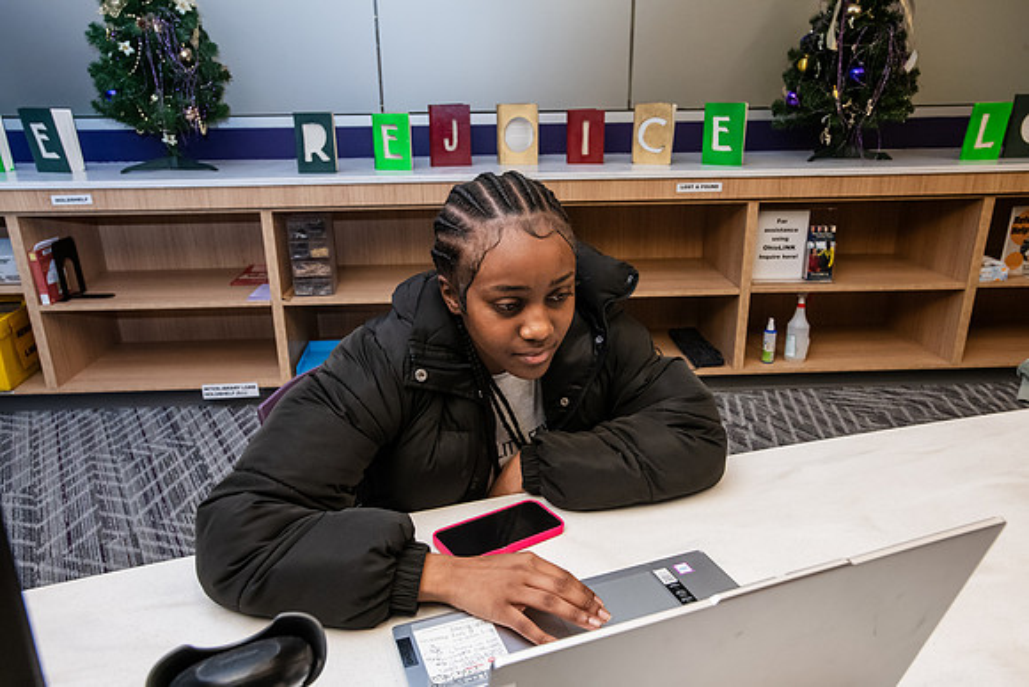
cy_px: 344
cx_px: 514
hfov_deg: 69.4
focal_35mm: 26
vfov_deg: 49.6
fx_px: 743
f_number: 9
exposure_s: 1/125
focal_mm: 26
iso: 2500
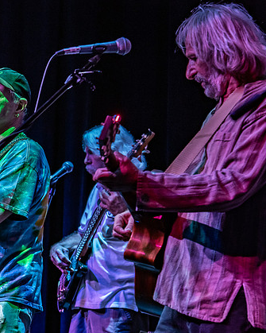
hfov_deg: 8.0
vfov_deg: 10.1
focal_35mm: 191
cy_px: 209
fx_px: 1880
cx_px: -60
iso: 1600
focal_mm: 102
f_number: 5.6
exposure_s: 1/160
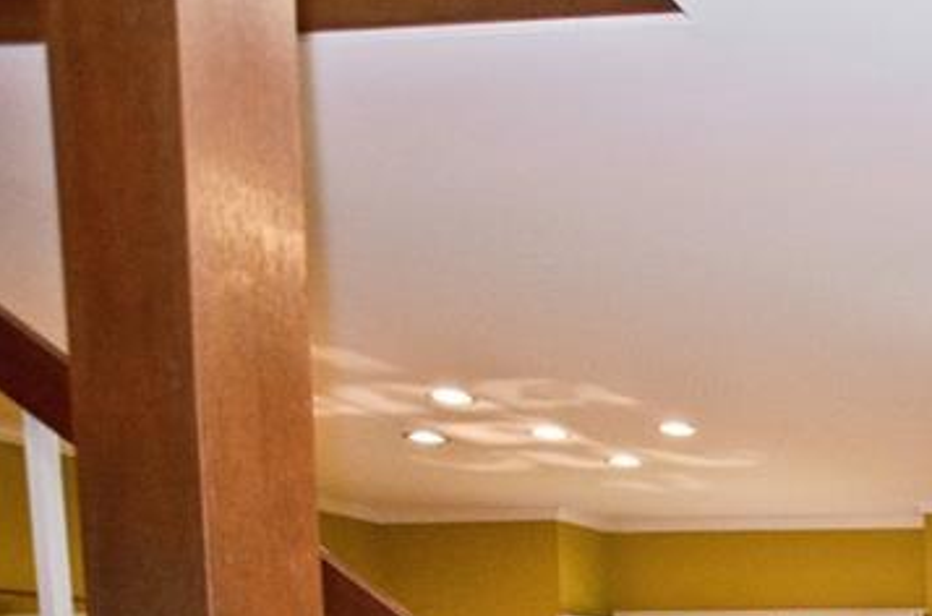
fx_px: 1110
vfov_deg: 26.0
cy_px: 821
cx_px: 1290
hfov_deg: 31.4
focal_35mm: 43
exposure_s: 1/125
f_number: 3.5
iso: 320
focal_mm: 10
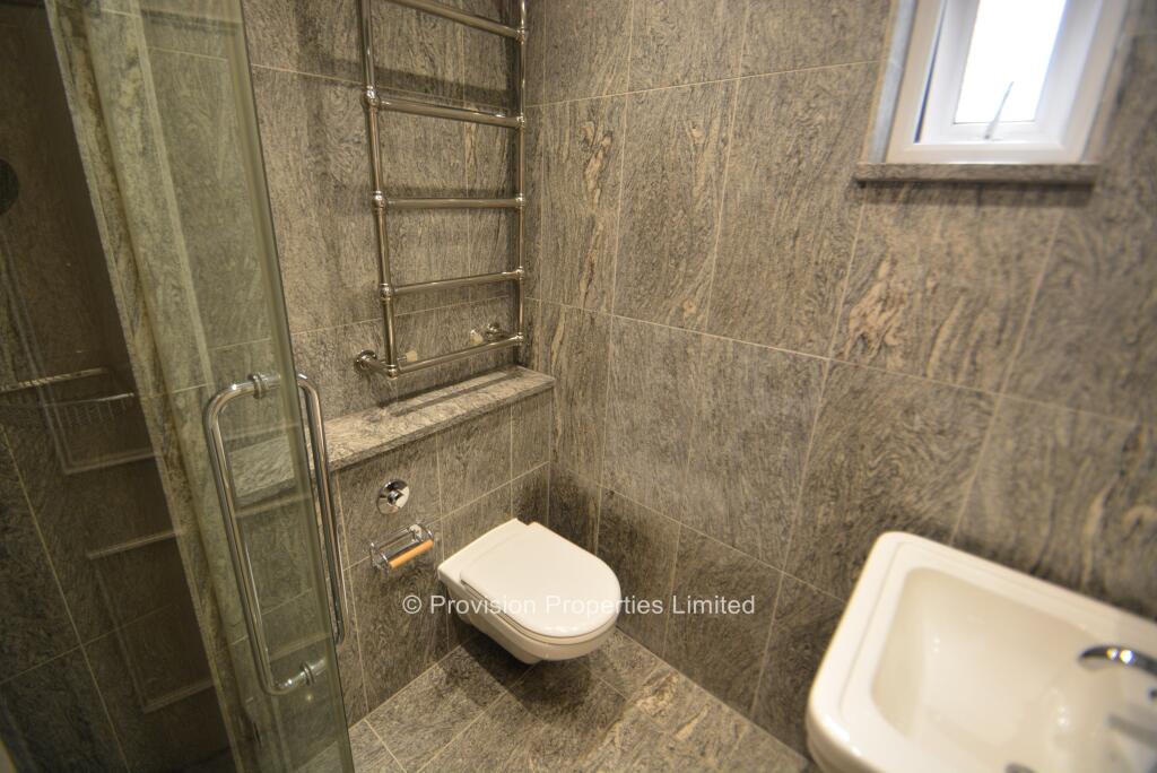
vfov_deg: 77.4
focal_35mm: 15
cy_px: 386
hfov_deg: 100.4
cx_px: 578
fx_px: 482
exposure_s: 1/60
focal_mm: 10
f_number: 4
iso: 640
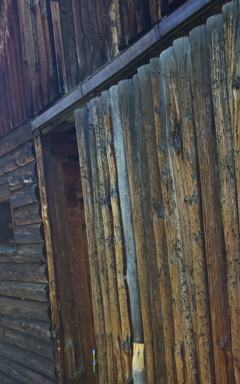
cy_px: 282
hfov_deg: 17.0
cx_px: 347
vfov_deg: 29.0
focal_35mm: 70
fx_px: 732
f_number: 2.2
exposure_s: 1/178
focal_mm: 4.15
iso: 32
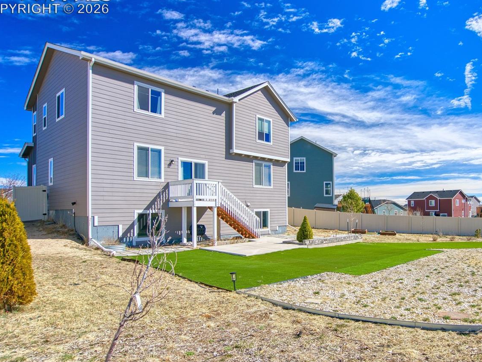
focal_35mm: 22
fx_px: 306
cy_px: 207
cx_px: 321
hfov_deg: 74.0
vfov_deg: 60.9
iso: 500
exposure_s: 1/5000
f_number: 4
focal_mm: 16
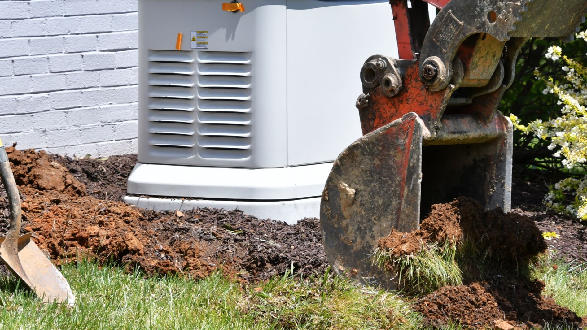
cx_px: 286
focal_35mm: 191
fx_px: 2973
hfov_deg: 11.3
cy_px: 139
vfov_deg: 6.4
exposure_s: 1/640
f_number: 13
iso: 500
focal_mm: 90
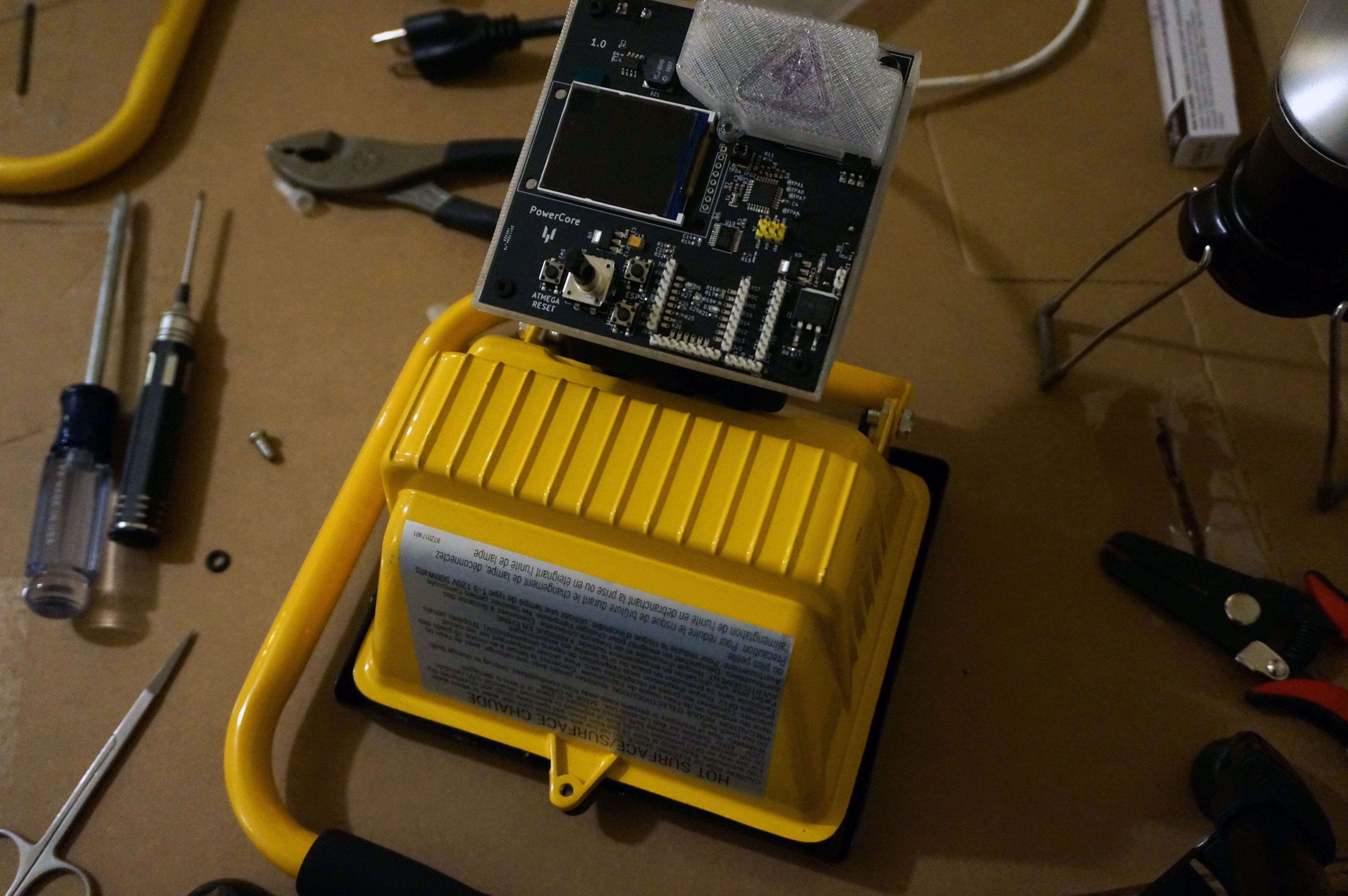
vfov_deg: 39.9
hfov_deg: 57.3
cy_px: 448
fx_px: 1234
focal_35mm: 33
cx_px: 674
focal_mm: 22
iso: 3200
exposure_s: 1/40
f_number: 4
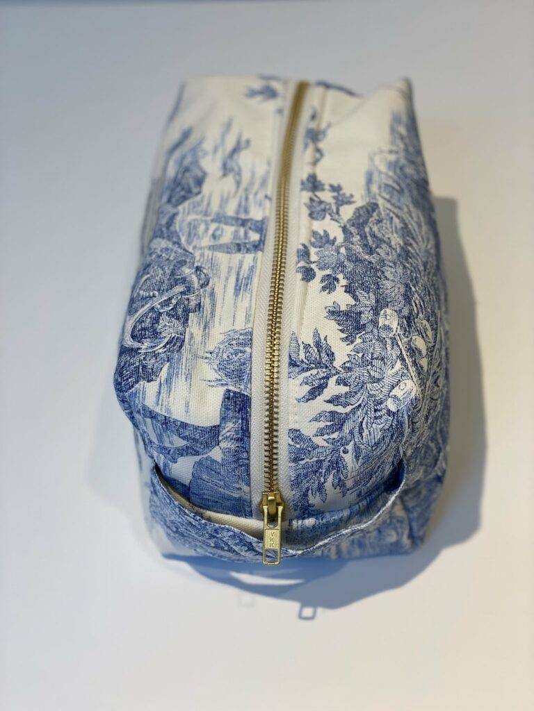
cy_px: 356
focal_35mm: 52
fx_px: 1070
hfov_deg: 28.0
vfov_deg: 36.8
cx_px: 267
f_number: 2
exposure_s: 1/100
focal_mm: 6
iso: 64
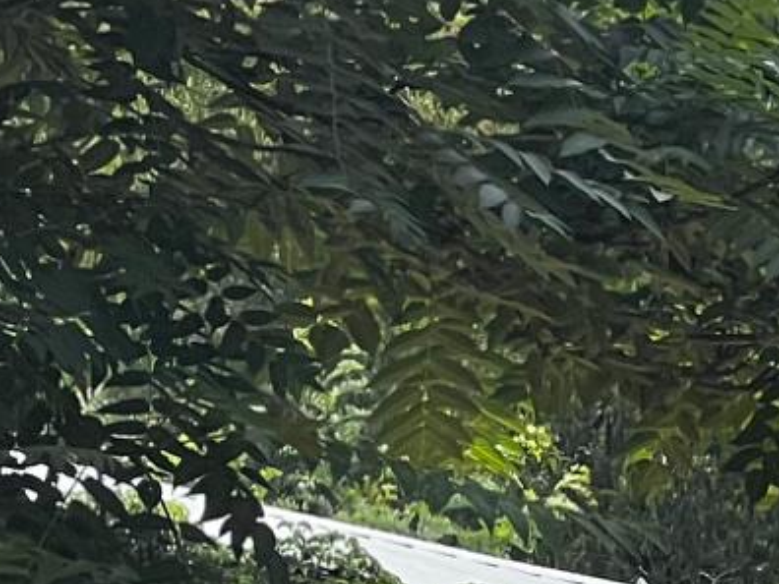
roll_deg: -6.6
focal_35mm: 398
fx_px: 8957
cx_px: 1290
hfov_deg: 4.9
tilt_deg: +10.4
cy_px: 836
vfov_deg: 3.7
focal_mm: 9
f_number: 2.8
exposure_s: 1/388
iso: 32
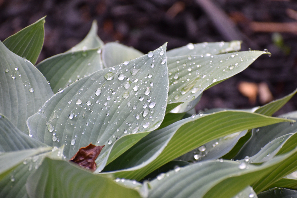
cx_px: 148
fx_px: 3465
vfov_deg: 3.3
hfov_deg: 4.9
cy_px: 99
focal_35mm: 420
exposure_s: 1/100
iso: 400
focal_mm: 280
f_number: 6.3
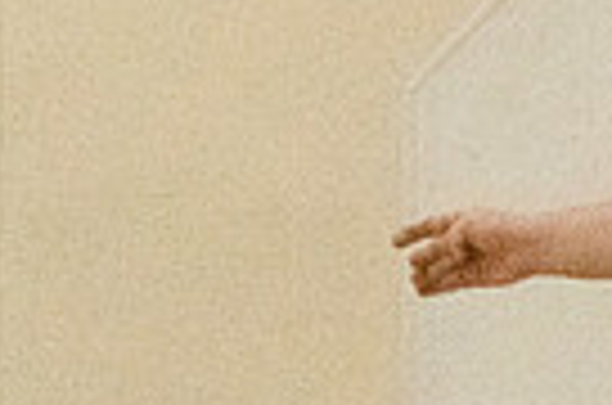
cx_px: 936
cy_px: 356
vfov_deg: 1.3
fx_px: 17401
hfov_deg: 2.0
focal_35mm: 1026
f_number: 4.5
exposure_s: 1/1250
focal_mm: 160
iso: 10000
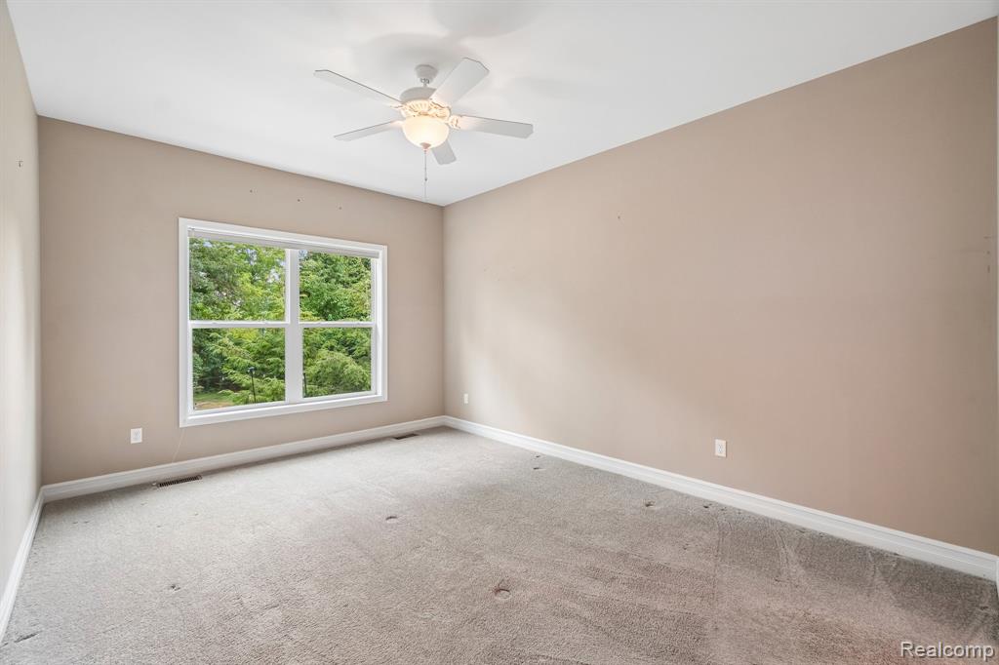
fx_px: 416
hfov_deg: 100.4
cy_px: 332
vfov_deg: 77.3
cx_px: 500
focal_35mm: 15
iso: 400
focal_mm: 10
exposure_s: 1/20
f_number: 8
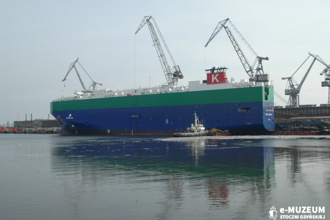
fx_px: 398
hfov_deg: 45.0
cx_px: 165
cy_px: 110
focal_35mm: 44
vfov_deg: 30.8
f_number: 14
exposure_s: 1/160
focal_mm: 29
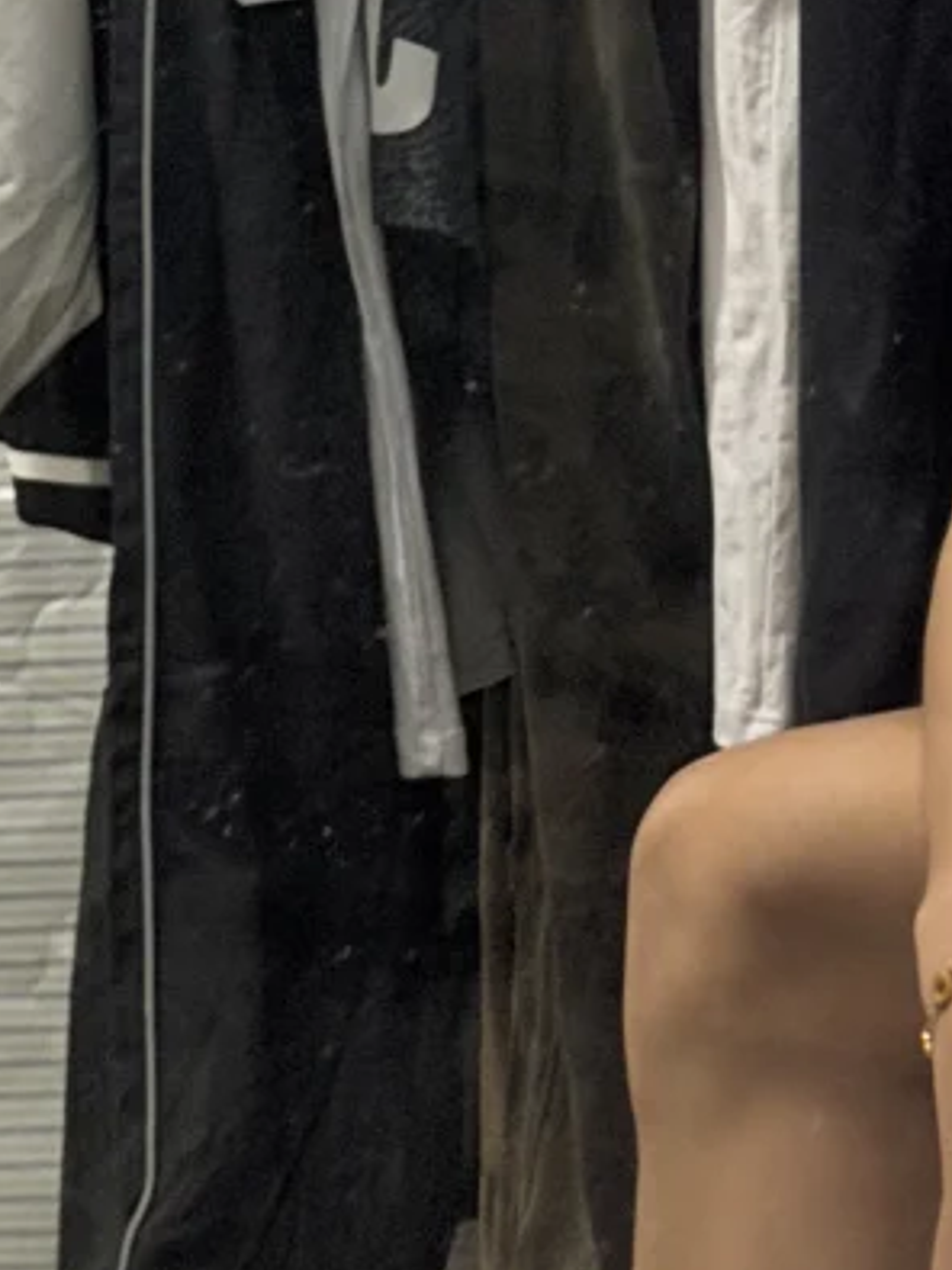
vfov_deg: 11.3
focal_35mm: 175
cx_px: 656
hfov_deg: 8.5
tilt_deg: -16.7
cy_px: 624
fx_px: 6421
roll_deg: +2.6
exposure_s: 1/22
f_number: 1.78
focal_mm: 6.76
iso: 800
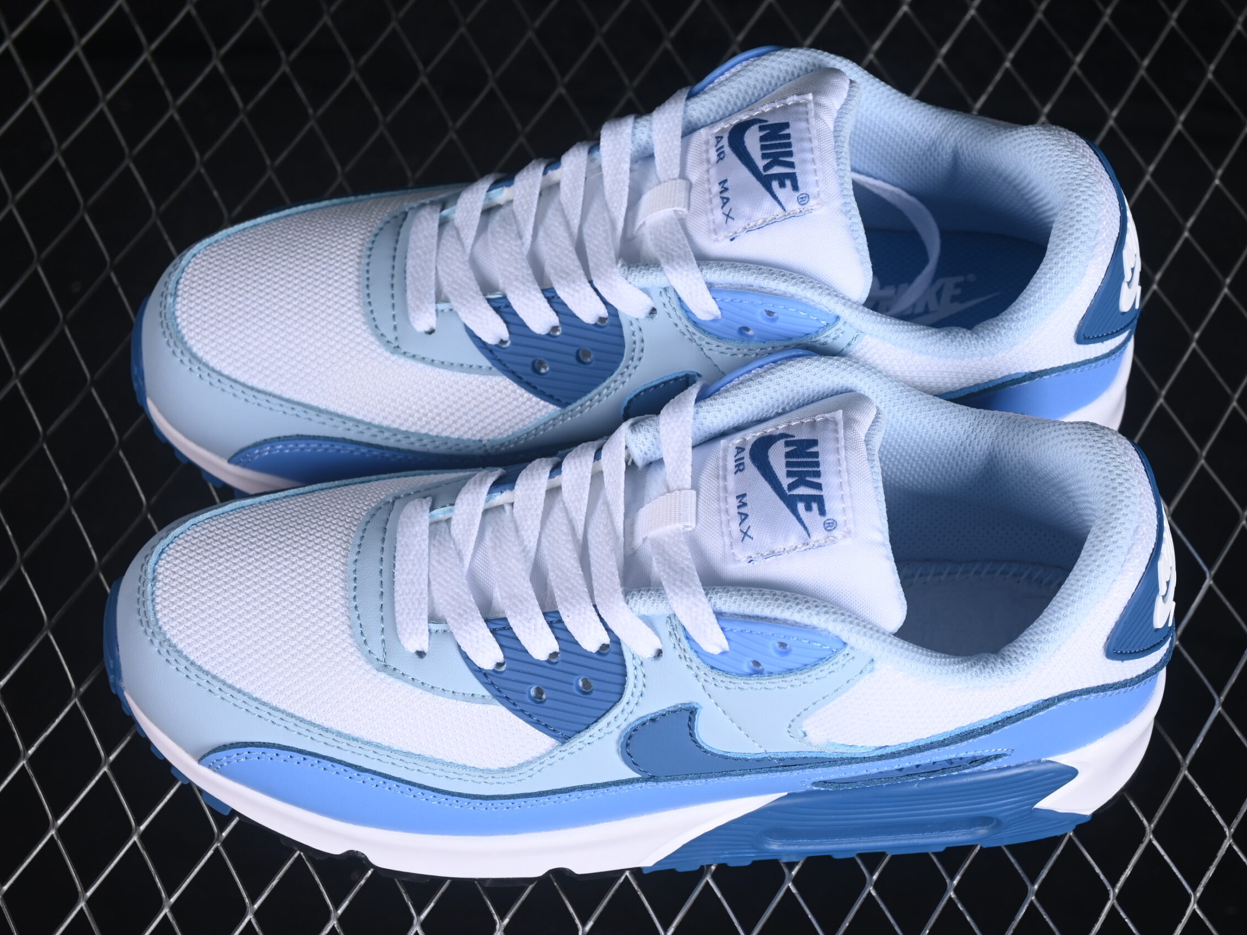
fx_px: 2954
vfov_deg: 18.0
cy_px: 472
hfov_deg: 23.8
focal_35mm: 82
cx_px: 664
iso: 160
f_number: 7.1
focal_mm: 50
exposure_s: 1/80
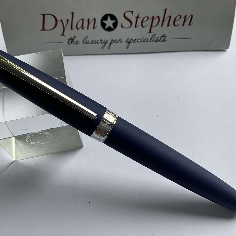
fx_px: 278
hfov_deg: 46.0
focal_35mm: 36
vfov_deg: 46.0
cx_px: 113
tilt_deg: -59.7
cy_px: 123
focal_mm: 3
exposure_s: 1/143
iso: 20
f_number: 1.8
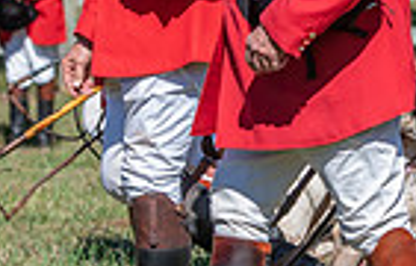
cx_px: 448
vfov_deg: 3.7
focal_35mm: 359
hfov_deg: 5.8
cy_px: 40
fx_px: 4095
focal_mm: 86
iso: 100
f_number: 4.5
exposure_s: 1/400
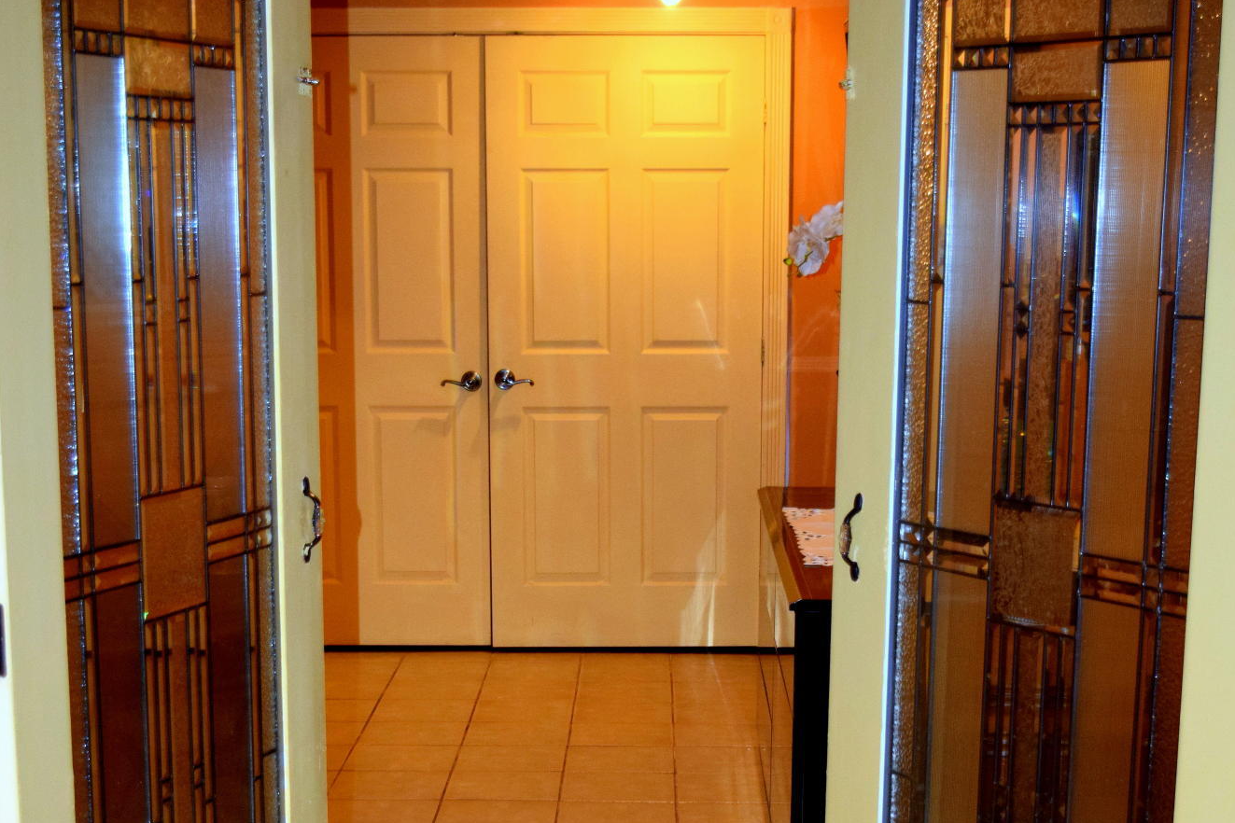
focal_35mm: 66
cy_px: 699
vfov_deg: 20.4
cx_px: 620
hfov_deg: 30.6
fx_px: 2256
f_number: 4.2
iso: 1000
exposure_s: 1/60
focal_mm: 29
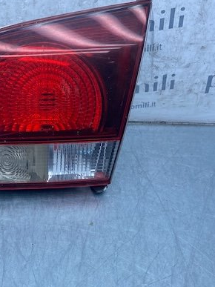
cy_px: 220
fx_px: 356
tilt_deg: -51.6
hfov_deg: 32.9
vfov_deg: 42.4
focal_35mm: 43
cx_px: 53
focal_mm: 4.25
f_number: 1.8
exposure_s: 1/845
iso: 32
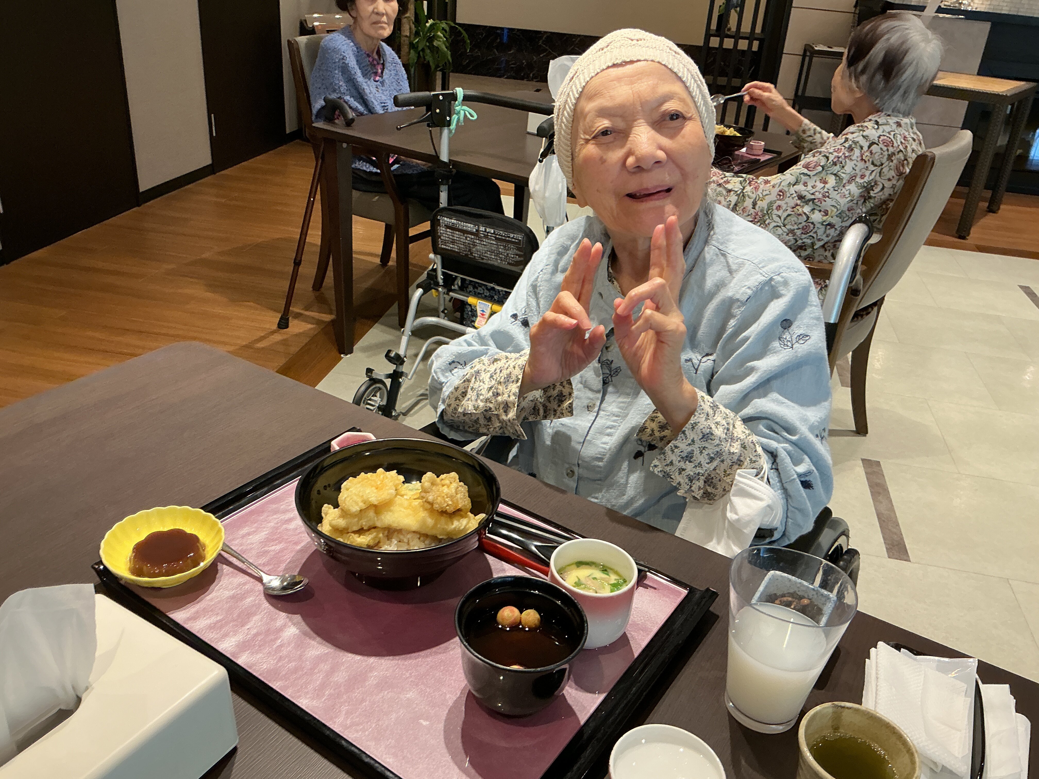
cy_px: 390
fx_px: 870
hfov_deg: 61.7
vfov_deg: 48.2
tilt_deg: -27.5
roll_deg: -5.2
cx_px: 520
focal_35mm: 29
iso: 80
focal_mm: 3
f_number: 1.8
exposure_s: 1/60
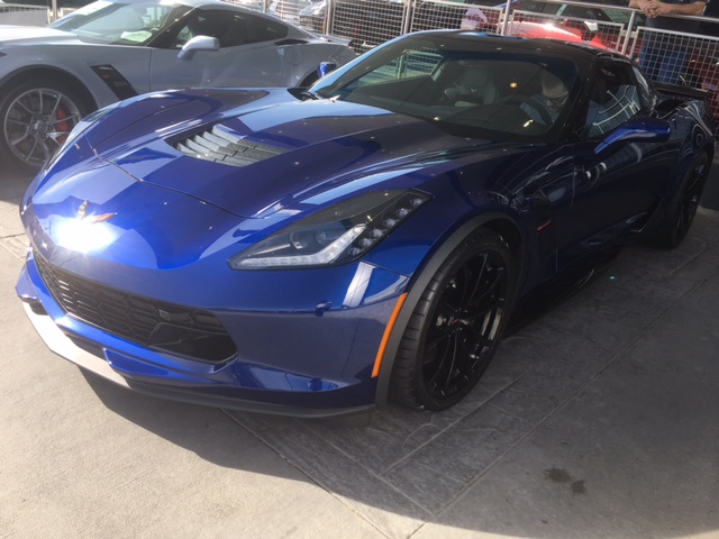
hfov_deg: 61.7
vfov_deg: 48.2
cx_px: 360
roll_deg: -8.1
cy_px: 270
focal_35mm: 29
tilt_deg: -23.6
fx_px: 602
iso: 25
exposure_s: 1/527
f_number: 2.2
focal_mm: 4.15
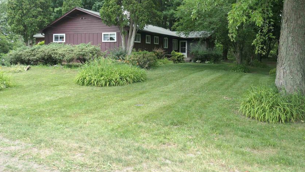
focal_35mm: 31
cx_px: 157
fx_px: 251
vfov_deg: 37.2
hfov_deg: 62.6
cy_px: 52
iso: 125
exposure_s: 1/400
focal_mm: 8.8
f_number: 2.8
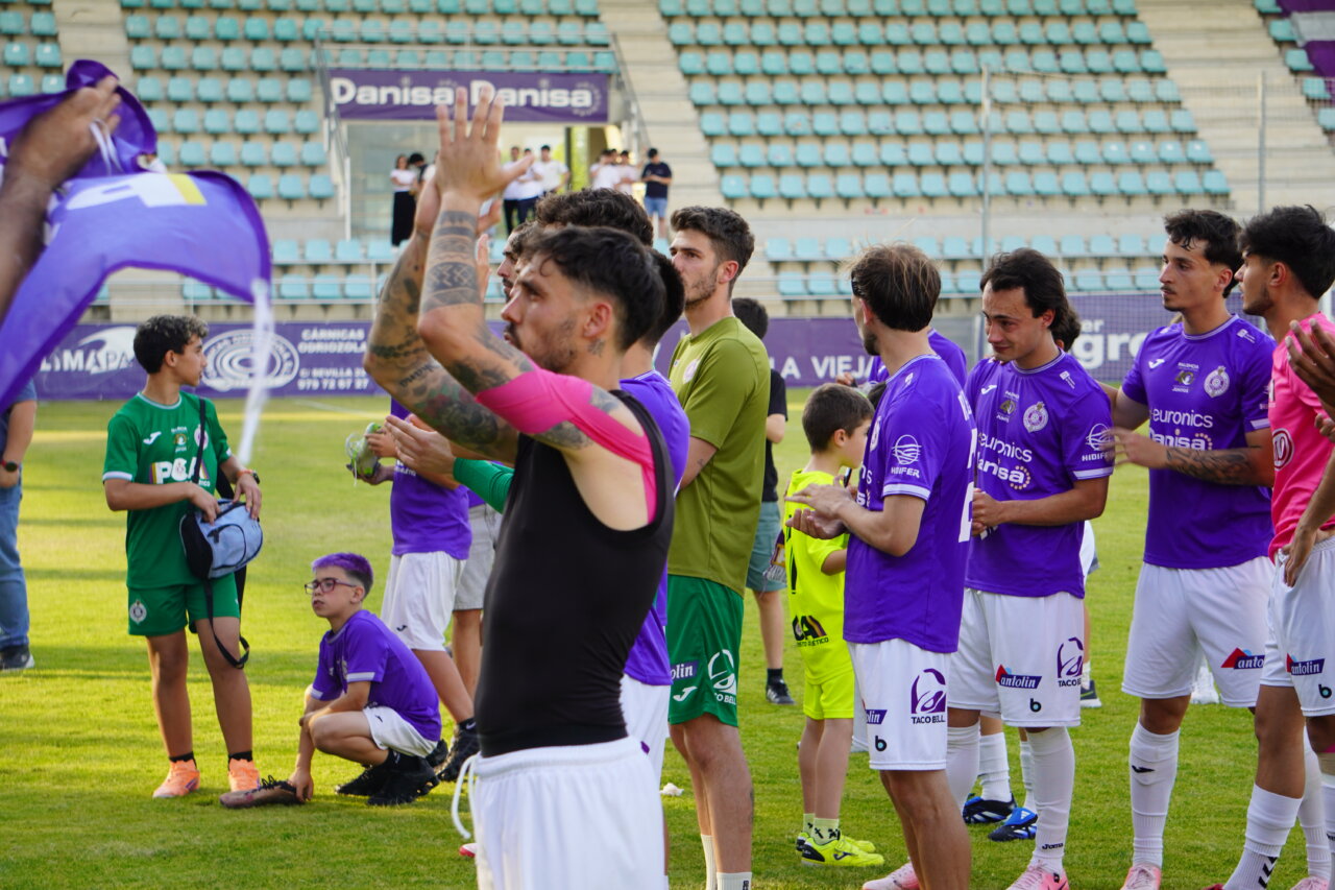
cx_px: 668
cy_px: 445
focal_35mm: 110
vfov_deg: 12.5
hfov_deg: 18.7
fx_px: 4060
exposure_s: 1/125
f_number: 5
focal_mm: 73
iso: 125
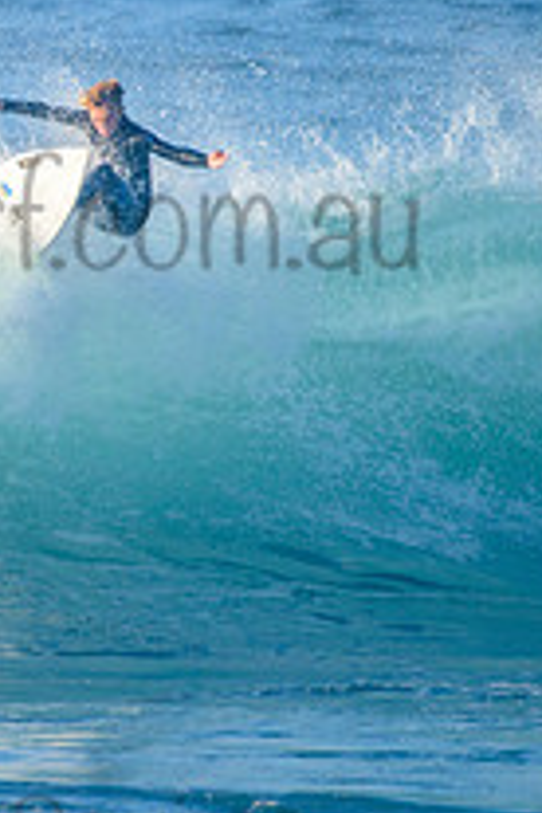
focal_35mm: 1400
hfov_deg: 1.0
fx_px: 31614
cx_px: 4
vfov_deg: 1.5
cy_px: 179
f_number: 5.6
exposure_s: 1/2000
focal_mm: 500
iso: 400
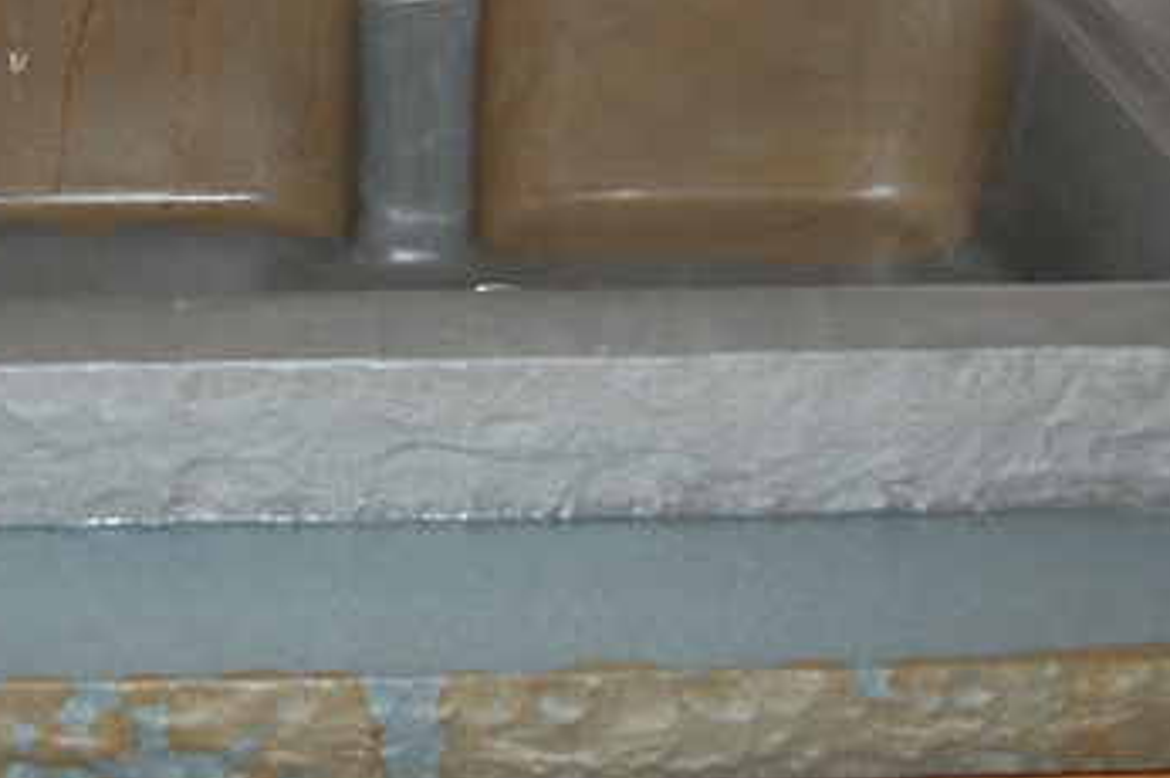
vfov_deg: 18.0
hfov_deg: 26.4
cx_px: 196
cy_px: 216
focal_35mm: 75
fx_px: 2438
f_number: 3.8
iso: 400
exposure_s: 1/60
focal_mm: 23
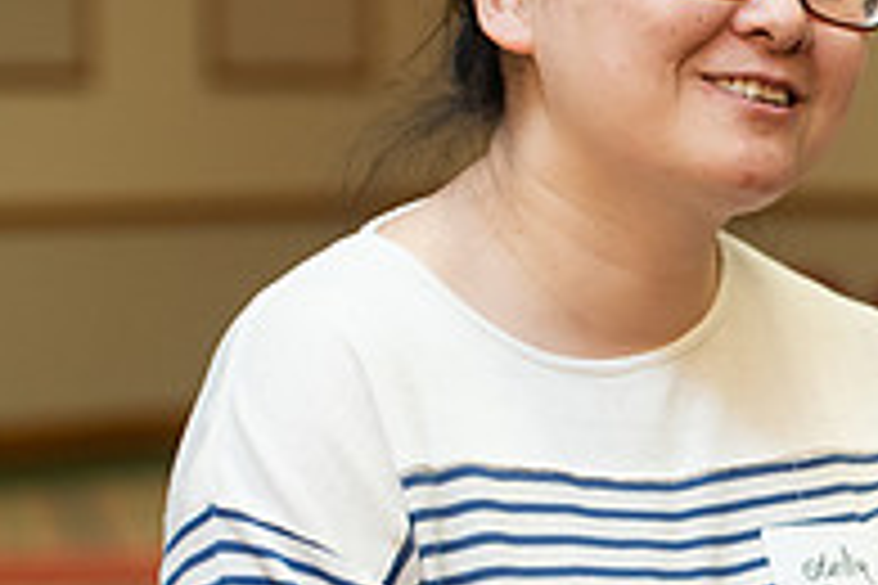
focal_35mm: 208
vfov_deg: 6.6
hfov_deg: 9.7
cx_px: 1108
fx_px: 5072
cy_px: 457
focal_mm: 70
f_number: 3.5
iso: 1600
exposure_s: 1/200
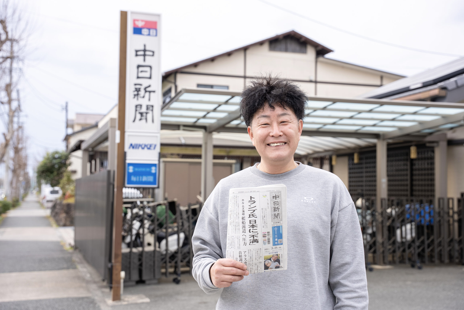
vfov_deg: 27.3
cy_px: 155
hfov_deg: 39.9
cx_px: 232
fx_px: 638
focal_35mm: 50
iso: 100
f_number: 4.5
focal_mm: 49.5
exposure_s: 1/400
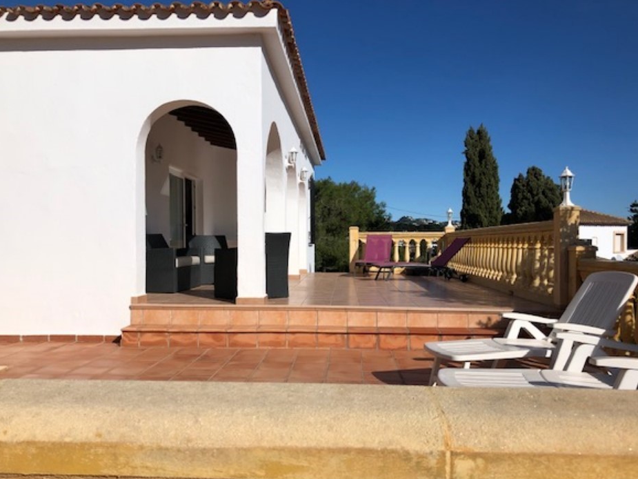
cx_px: 307
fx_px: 571
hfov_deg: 58.3
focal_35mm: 31
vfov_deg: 45.4
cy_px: 264
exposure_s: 1/4808
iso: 20
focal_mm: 3.99
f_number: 1.8
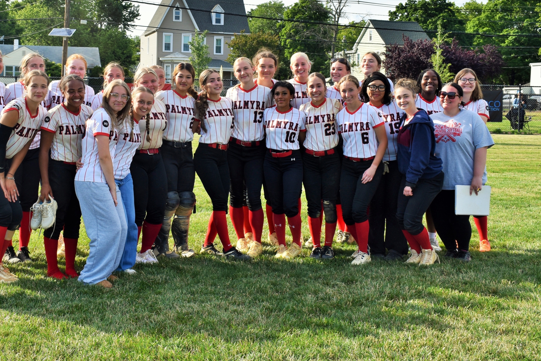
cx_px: 199
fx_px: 777
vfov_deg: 26.0
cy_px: 115
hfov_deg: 38.1
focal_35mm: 52
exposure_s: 1/200
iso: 100
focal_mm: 25
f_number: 8
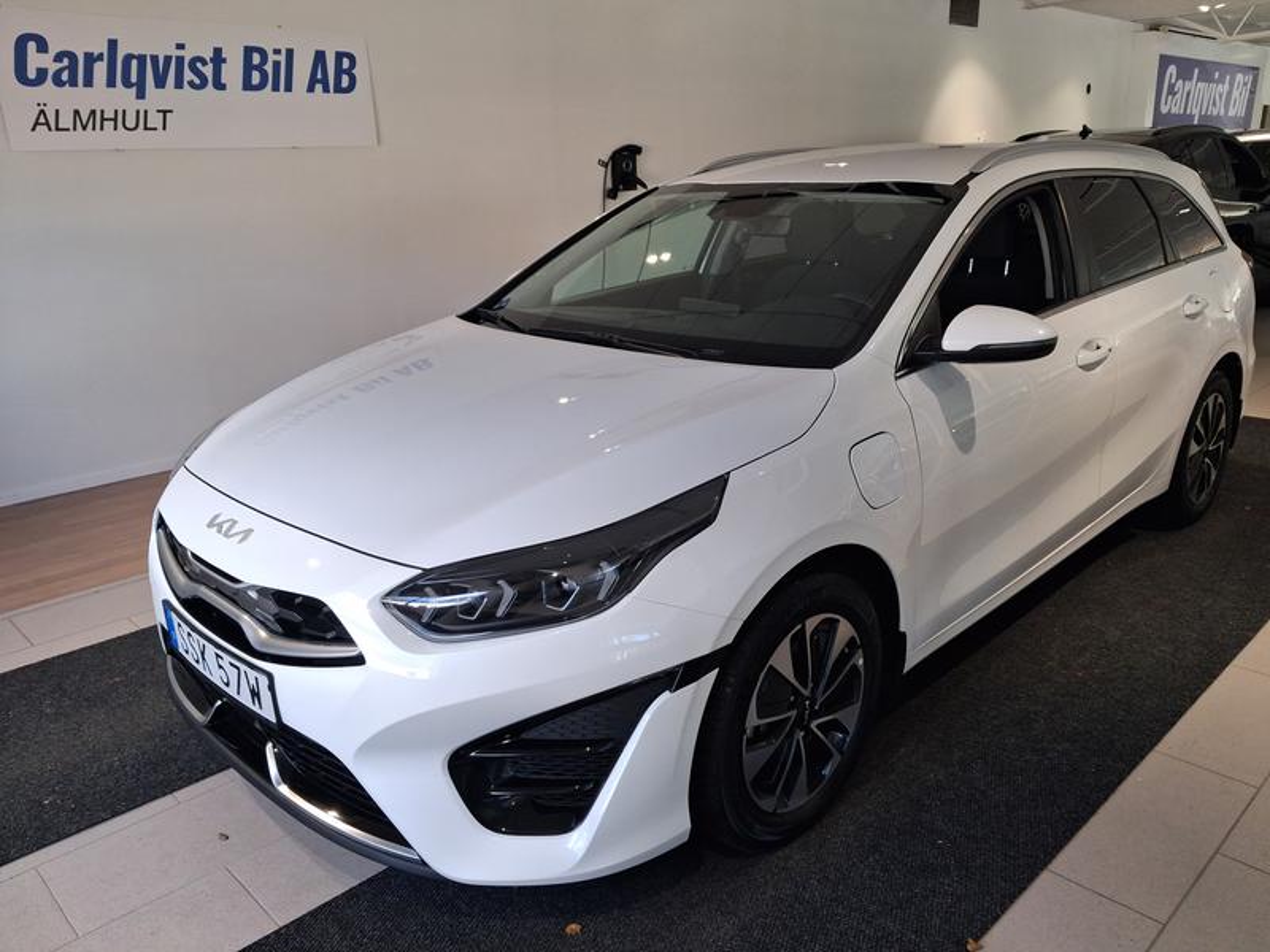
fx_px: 991
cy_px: 476
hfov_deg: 65.3
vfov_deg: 51.4
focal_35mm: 27
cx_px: 635
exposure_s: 1/100
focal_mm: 4
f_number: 1.8
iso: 100
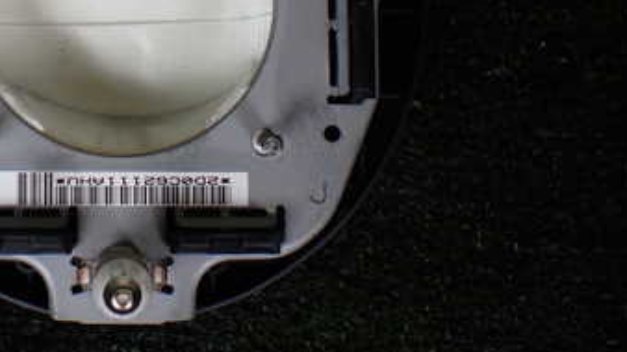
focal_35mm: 58
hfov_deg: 34.7
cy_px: 11
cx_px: 109
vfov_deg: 20.2
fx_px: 964
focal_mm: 5.4
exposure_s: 1/160
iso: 100
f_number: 2.3
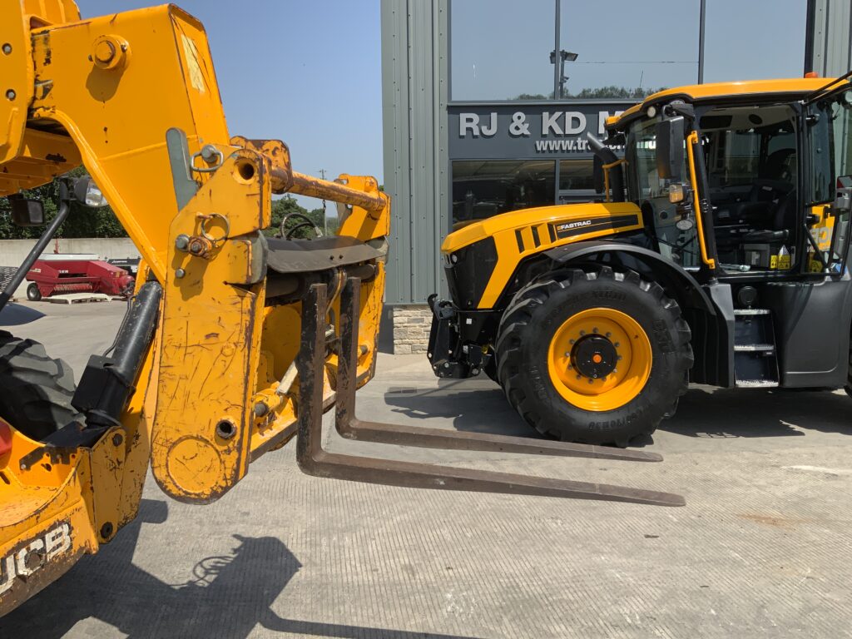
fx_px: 714
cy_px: 320
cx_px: 426
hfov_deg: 61.7
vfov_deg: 48.2
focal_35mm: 29
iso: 16
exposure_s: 1/1675
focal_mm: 3
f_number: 1.8
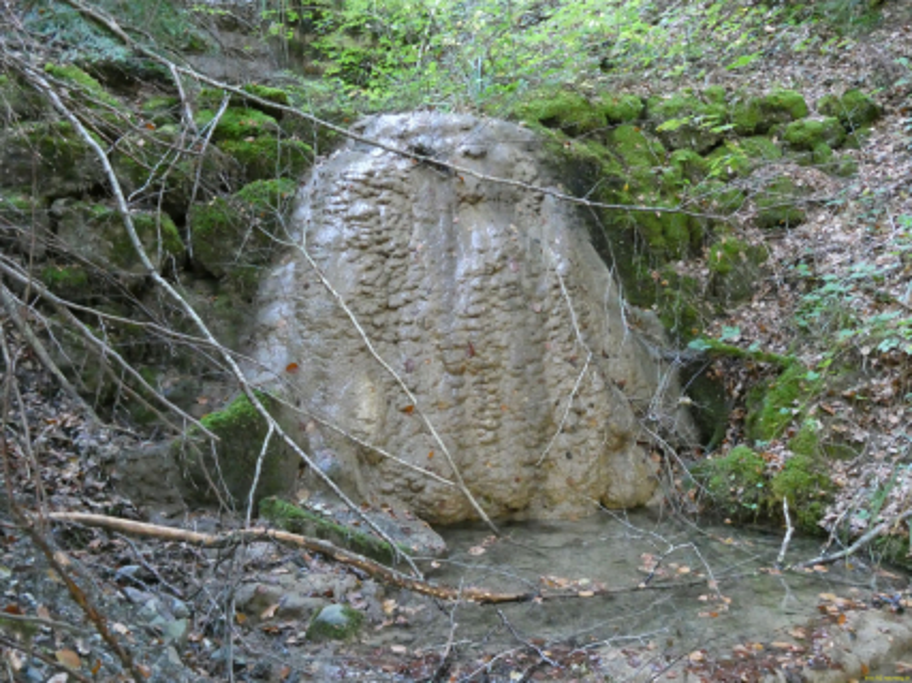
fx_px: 869
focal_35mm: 33
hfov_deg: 55.4
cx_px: 456
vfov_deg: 42.9
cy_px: 342
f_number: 3.6
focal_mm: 5.8
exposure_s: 1/25
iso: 1600
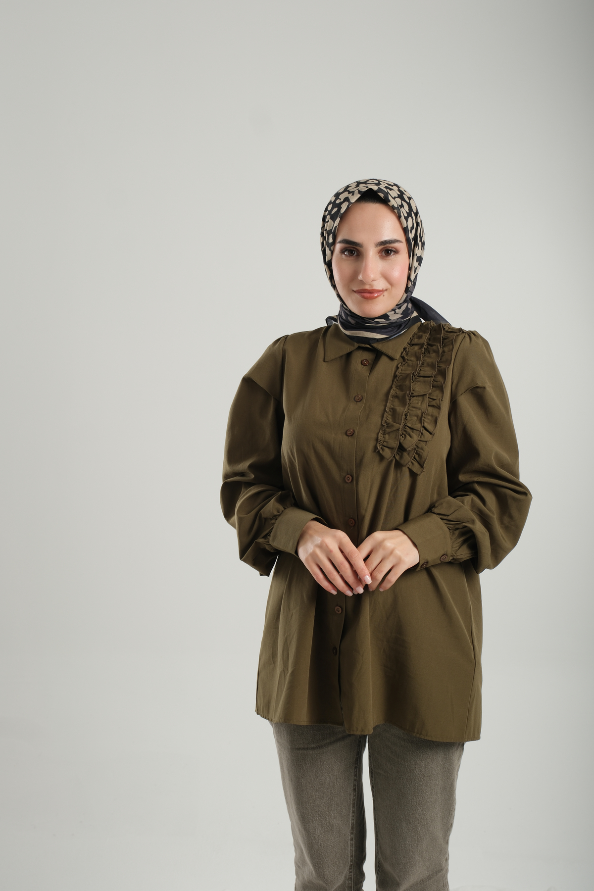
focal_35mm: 50
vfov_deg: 39.6
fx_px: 1237
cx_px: 297
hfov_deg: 27.0
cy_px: 446
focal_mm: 33.2
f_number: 7.1
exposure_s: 1/256
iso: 125
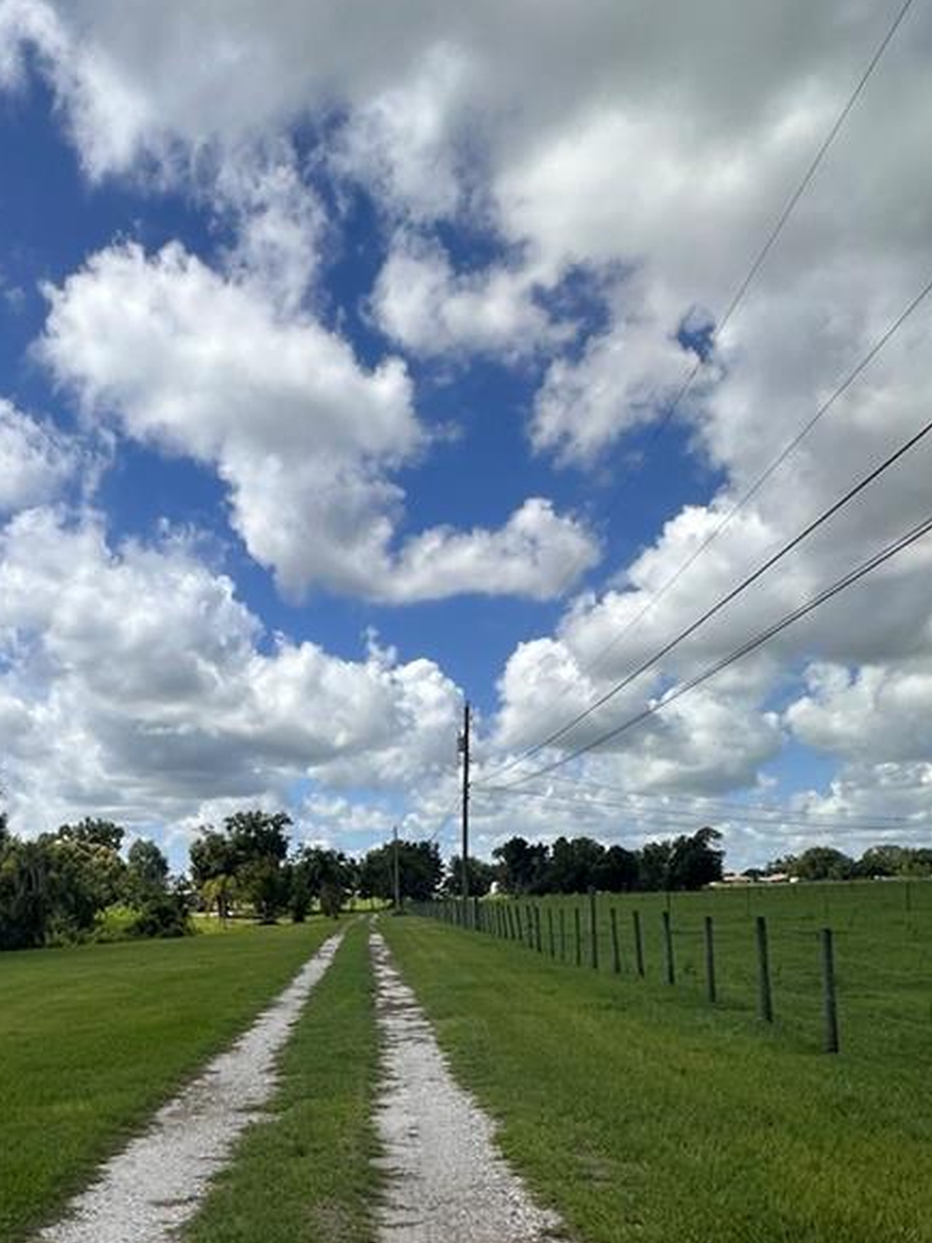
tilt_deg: +1.0
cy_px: 900
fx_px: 1041
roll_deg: -0.5
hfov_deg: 46.5
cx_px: 236
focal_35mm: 29
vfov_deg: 59.1
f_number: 2.2
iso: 40
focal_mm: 2.22
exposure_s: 1/2882
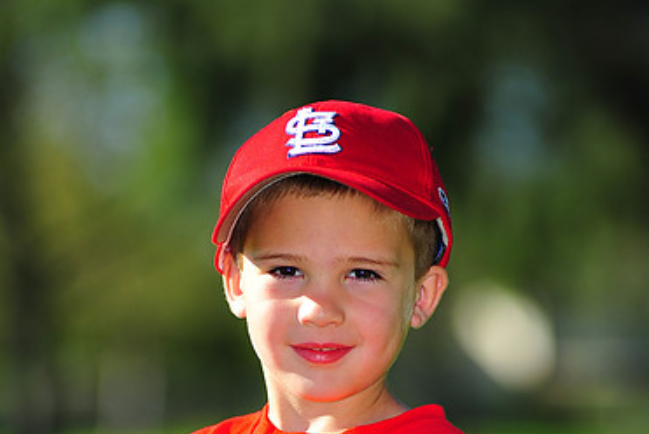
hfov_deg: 7.3
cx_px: 317
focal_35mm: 281
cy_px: 472
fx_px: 5070
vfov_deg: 4.9
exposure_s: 1/1250
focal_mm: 180
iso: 200
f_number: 4
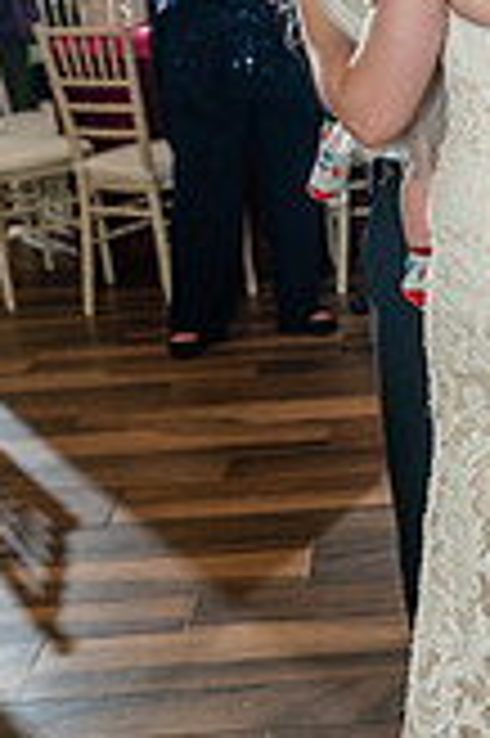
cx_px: 521
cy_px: 324
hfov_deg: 17.2
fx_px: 1575
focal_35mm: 77
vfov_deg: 26.3
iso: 1250
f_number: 2.8
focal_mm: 28
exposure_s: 1/160
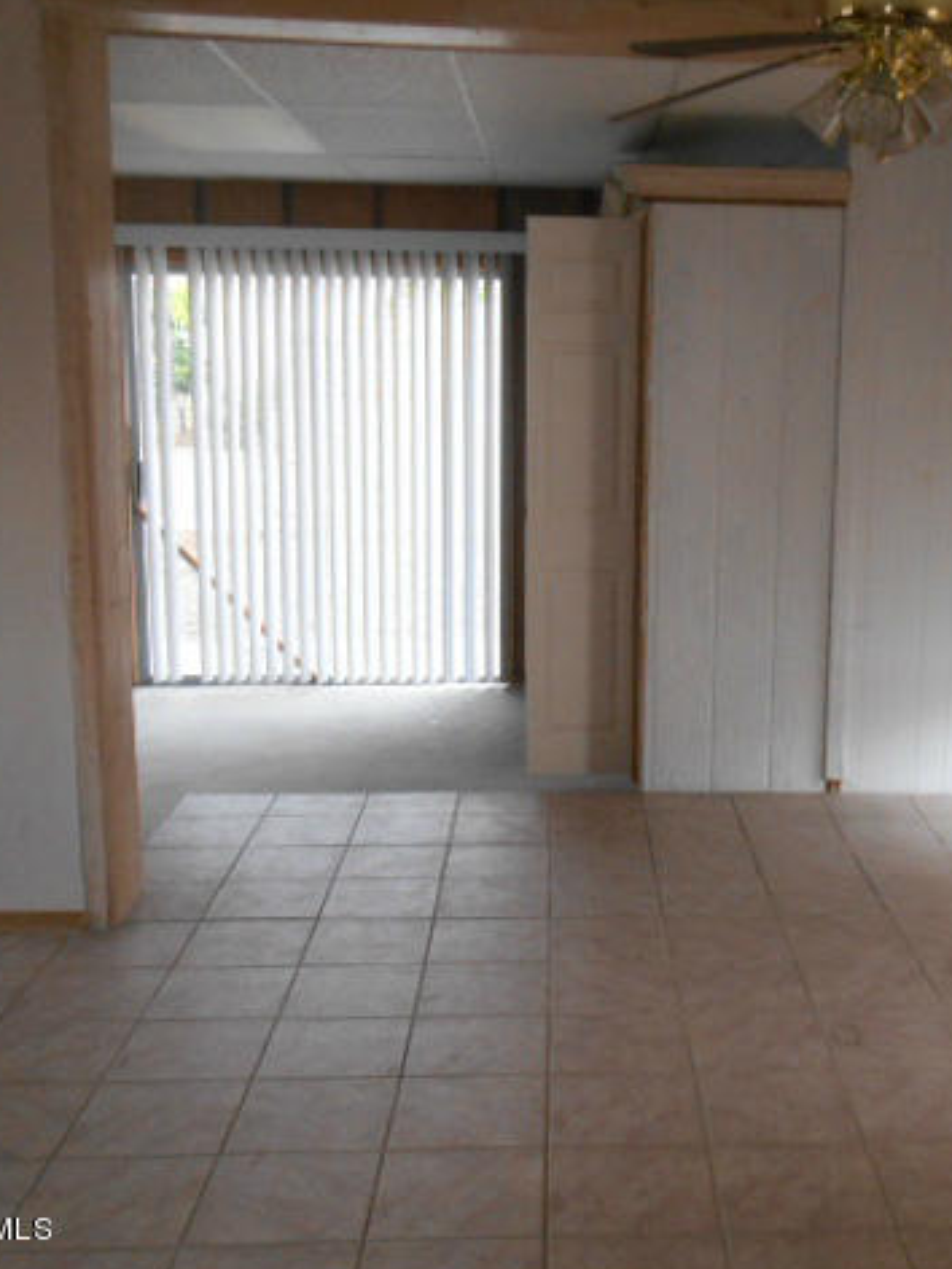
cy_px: 637
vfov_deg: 44.8
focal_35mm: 42
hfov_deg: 34.0
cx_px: 648
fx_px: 1540
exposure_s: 1/25
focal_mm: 5.5
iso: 400
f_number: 3.6
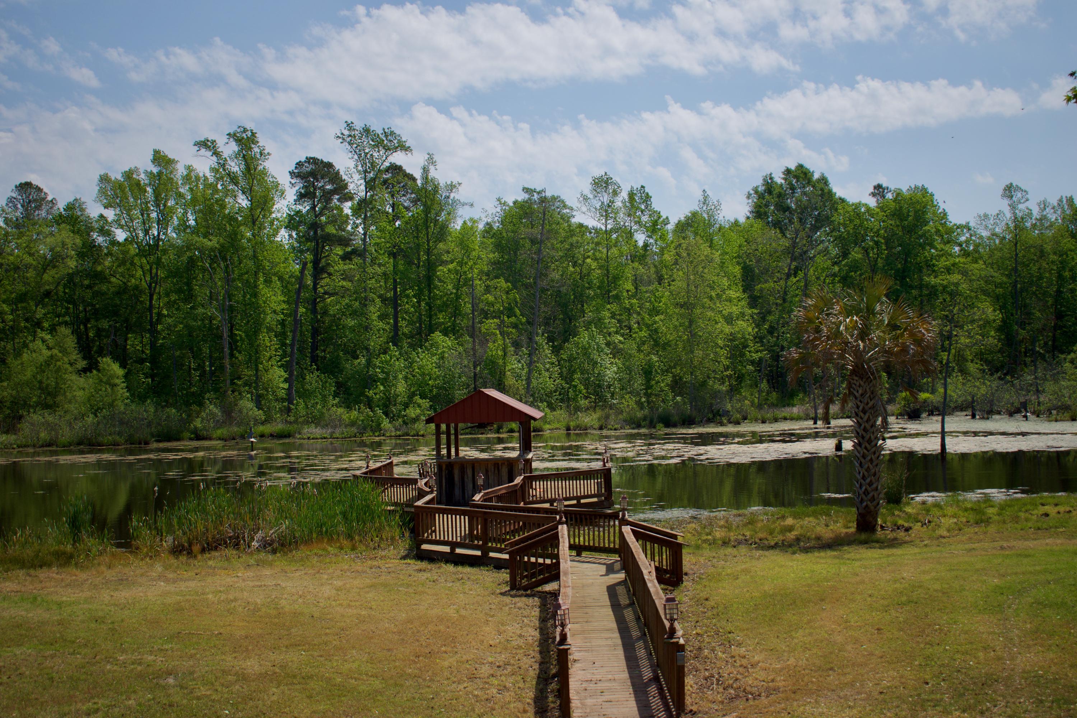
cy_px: 359
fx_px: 1301
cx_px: 538
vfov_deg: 30.8
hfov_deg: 45.0
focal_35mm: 44
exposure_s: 1/1600
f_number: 4.2
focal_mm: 29
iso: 100
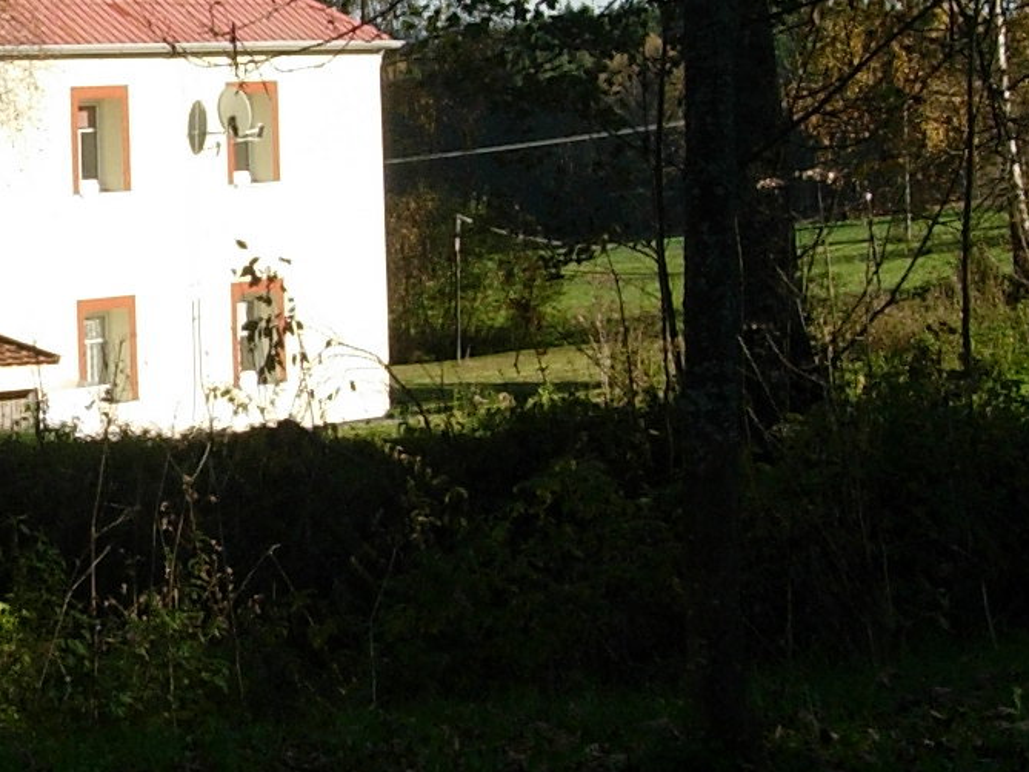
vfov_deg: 11.5
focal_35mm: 129
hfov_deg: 14.9
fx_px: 3835
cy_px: 289
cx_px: -111
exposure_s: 1/542
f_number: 4.8
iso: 79
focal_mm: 7.8
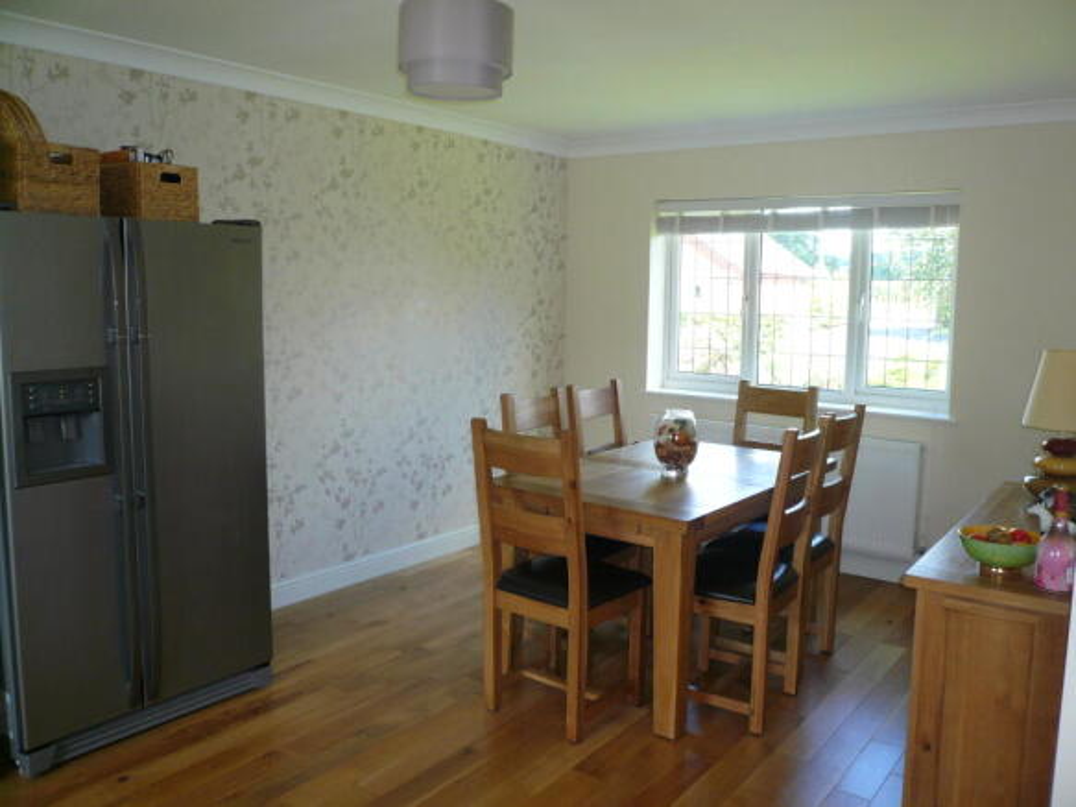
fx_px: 870
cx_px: 538
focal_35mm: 28
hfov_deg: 63.5
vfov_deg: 49.7
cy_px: 404
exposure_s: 1/50
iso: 100
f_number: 2.8
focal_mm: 4.6
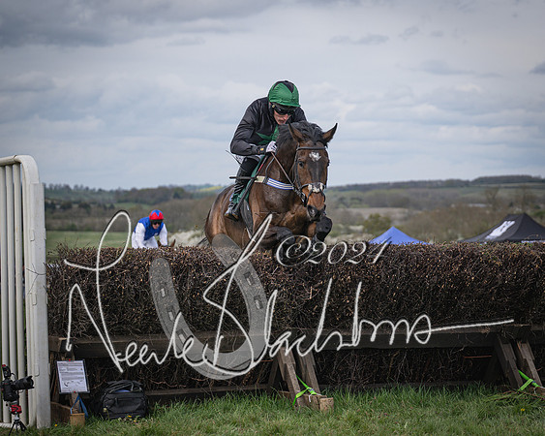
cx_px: 302
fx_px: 1908
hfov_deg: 16.3
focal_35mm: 118
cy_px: 218
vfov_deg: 13.0
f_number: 2.8
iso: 200
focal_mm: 70
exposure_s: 1/2000
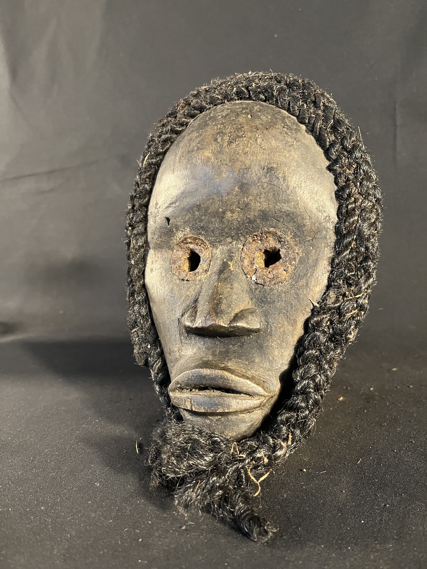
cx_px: 214
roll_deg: +2.5
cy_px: 284
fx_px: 428
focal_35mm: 26
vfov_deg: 67.3
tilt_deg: -5.8
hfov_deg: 53.1
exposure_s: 1/39
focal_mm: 5.1
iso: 640
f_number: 1.6
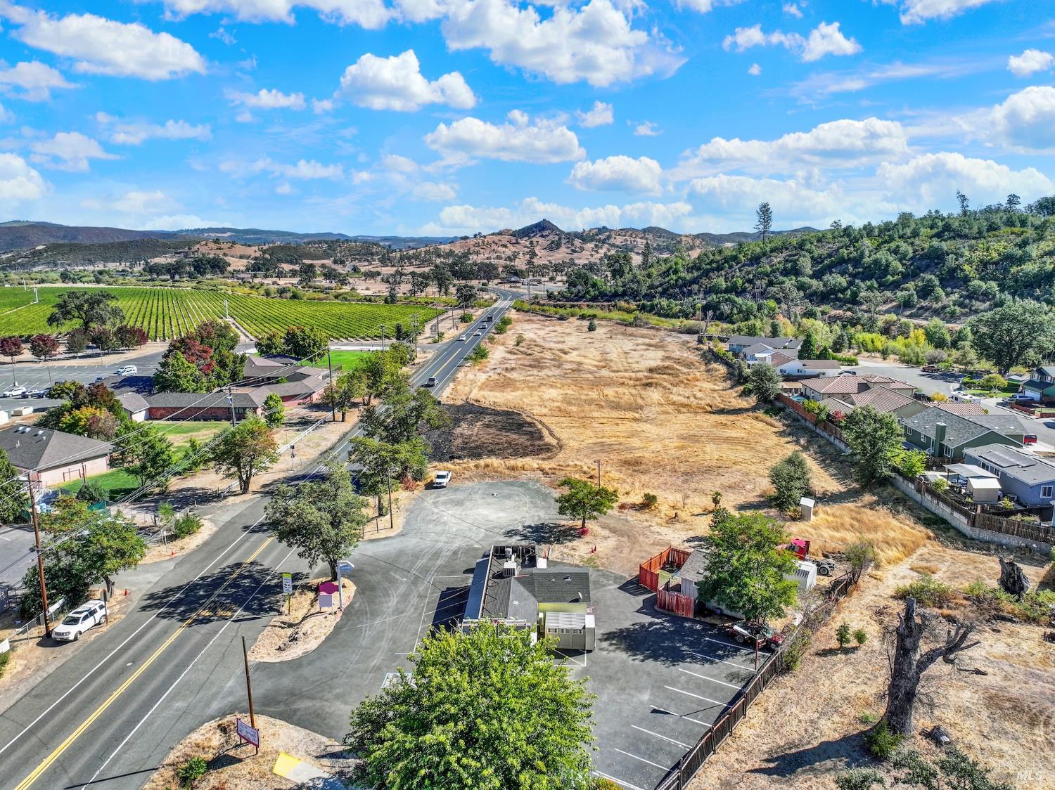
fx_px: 731
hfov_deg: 71.6
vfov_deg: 56.8
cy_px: 395
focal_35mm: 24
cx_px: 528
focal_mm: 12.3
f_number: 2.8
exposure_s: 1/1600
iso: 180
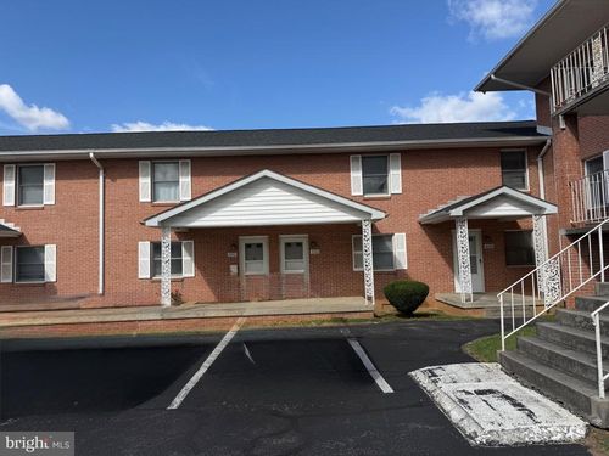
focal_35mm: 24
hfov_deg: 71.6
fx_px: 422
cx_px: 304
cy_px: 228
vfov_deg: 56.8
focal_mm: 6.76
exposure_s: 1/4405
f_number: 1.78
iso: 80
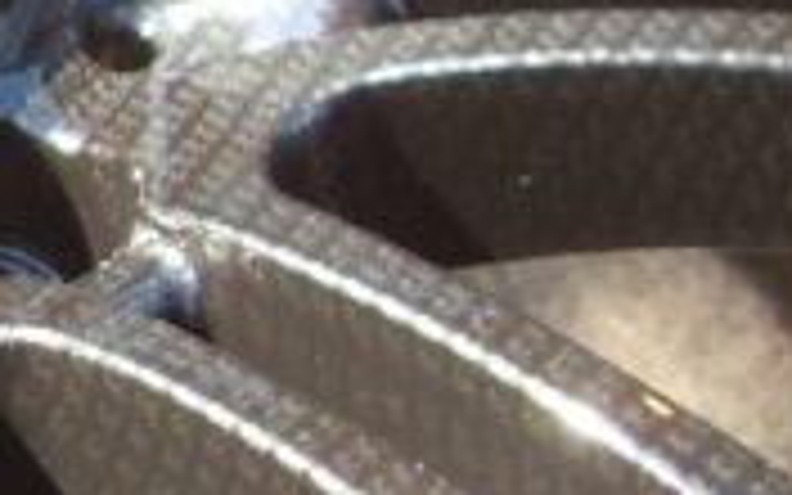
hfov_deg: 11.9
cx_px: -369
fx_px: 3648
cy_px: 230
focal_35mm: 169
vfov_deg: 7.8
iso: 80
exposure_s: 1/90
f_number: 2.8
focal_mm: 6.3
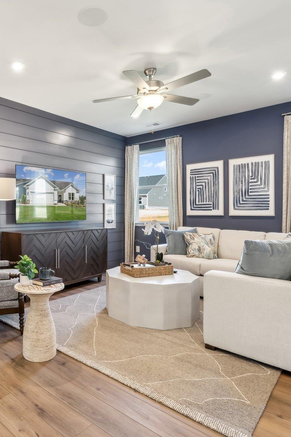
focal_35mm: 22
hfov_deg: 53.9
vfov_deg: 78.6
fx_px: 267
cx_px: 64
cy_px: 219
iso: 160
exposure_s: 1/10
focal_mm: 14
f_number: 7.1
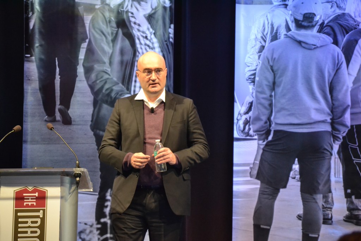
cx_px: 180
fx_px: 2181
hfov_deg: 9.5
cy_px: 120
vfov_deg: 6.3
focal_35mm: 218
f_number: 5
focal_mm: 145
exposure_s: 1/100
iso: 3200
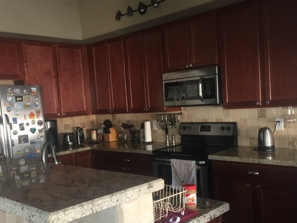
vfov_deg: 36.7
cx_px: 140
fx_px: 335
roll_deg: +5.3
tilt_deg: -3.7
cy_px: 130
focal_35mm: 39
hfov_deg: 47.8
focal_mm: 4.15
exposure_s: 1/15
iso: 64
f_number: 2.2
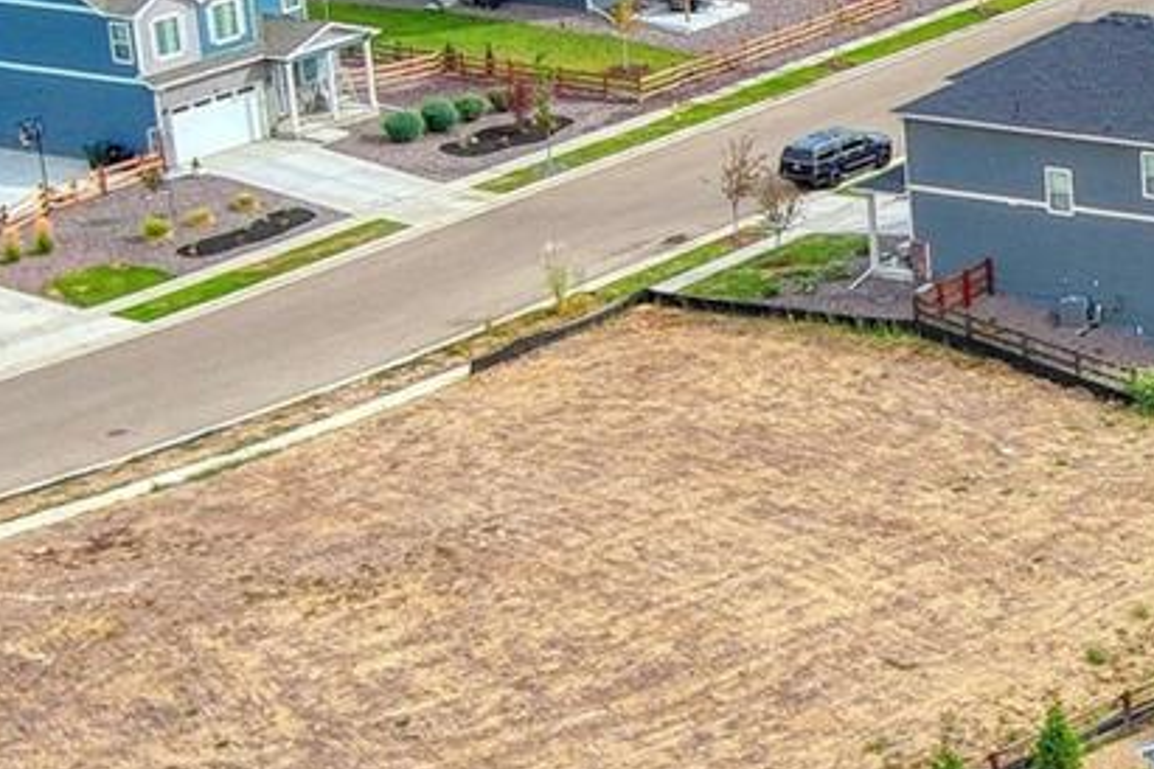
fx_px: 3622
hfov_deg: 16.9
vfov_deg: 12.1
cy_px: 261
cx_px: 1547
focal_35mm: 113
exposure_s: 1/1101
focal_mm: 10.6
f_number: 2.8
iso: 100
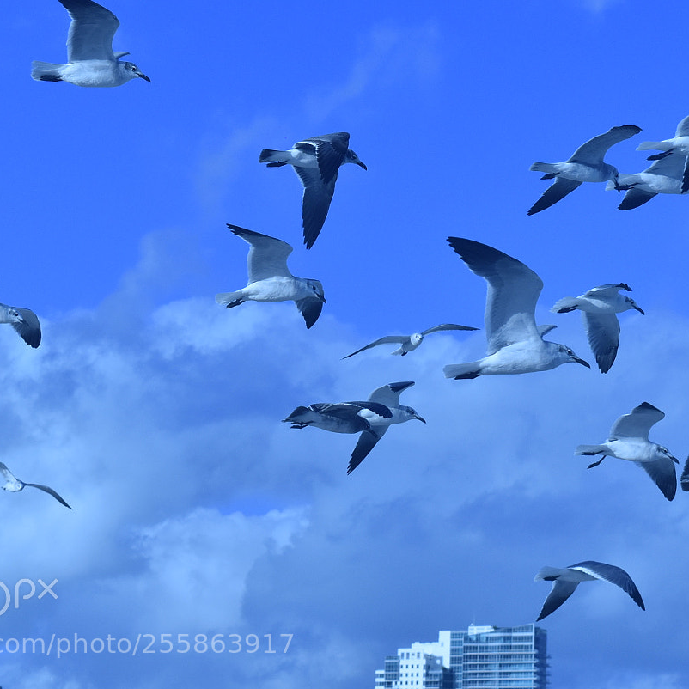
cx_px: 532
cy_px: 253
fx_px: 3149
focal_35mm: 140
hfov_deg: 12.4
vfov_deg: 12.5
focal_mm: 55
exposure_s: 1/2000
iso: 320
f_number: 10
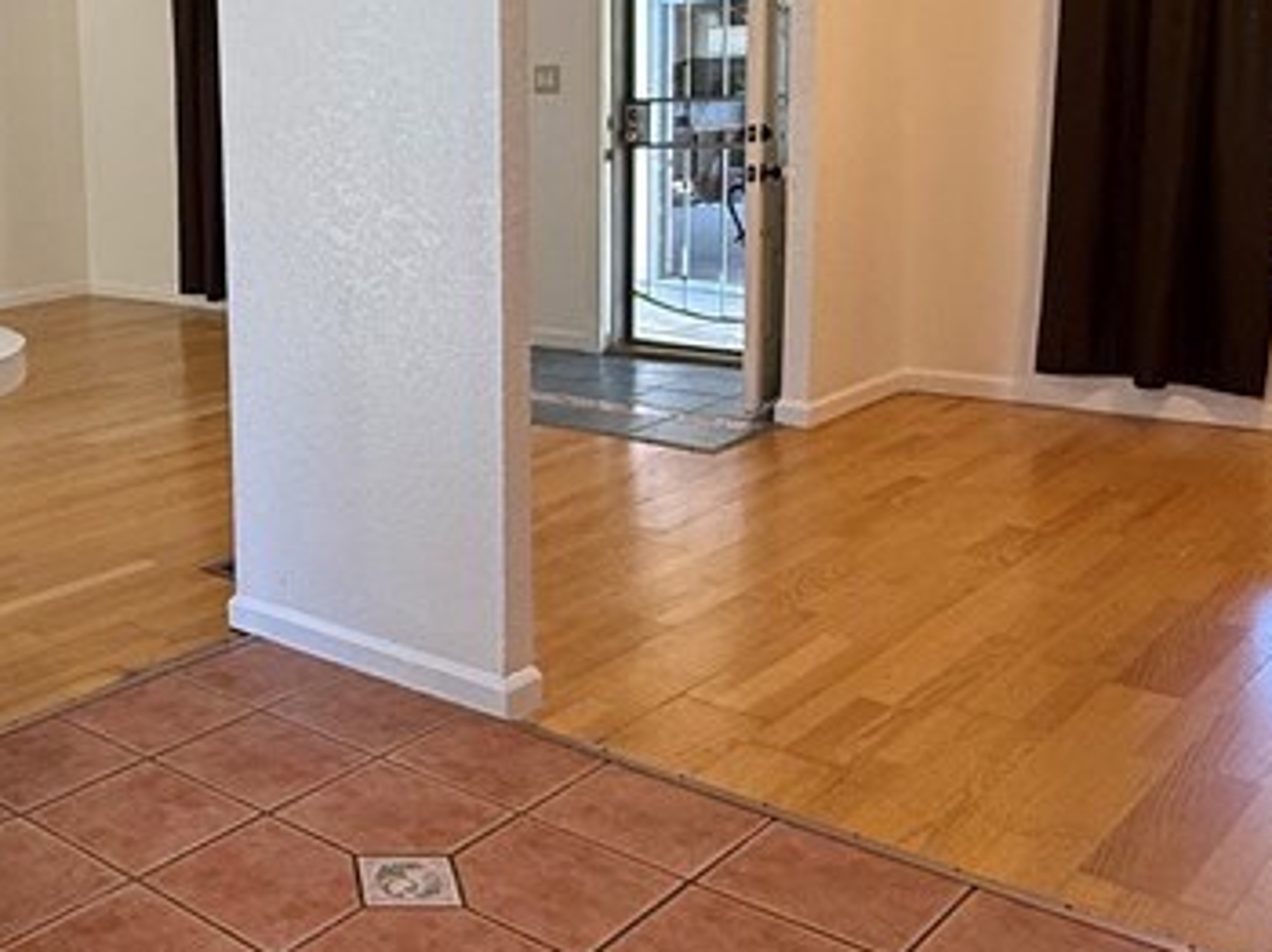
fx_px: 1506
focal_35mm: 41
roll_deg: +2.8
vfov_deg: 34.6
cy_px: 280
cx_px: 105
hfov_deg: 41.8
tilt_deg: -7.2
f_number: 2.2
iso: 160
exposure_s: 1/60
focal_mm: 2.22
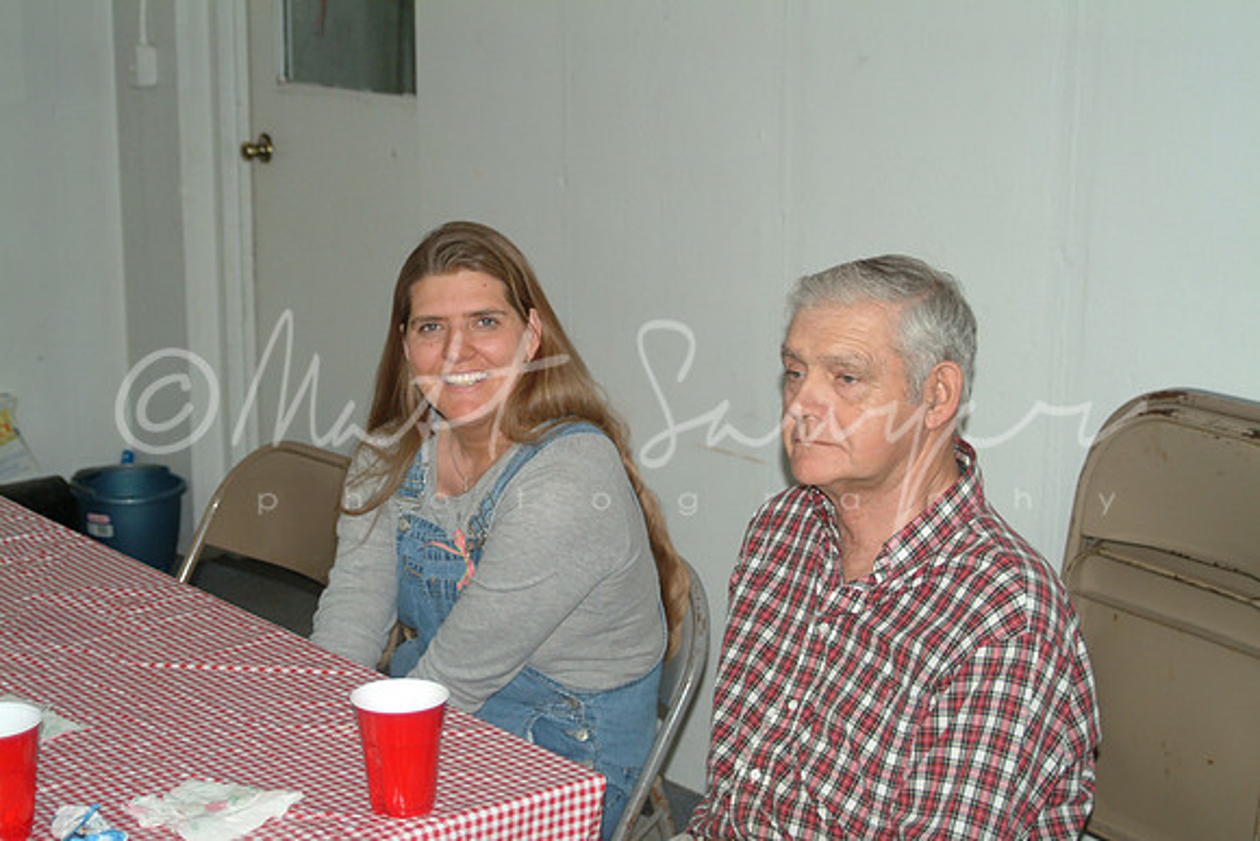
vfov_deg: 22.6
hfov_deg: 33.4
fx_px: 2100
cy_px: 420
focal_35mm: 60
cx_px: 630
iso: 400
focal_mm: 40
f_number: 4
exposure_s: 1/60
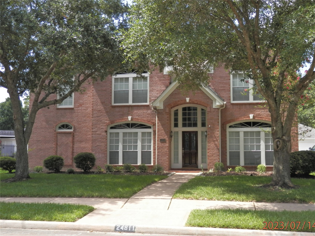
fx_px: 300
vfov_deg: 42.9
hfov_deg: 55.4
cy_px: 118
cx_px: 158
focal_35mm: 33
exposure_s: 1/250
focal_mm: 6
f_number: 3.4
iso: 80
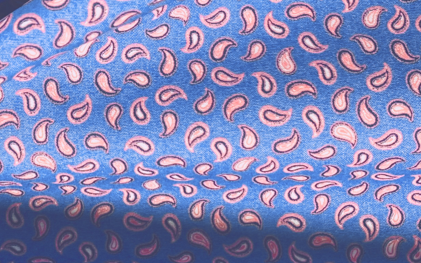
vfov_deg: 14.2
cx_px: 50
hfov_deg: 22.5
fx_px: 1033
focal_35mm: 90
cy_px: -23
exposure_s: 1/100
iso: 80
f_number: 1.8
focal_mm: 4.25
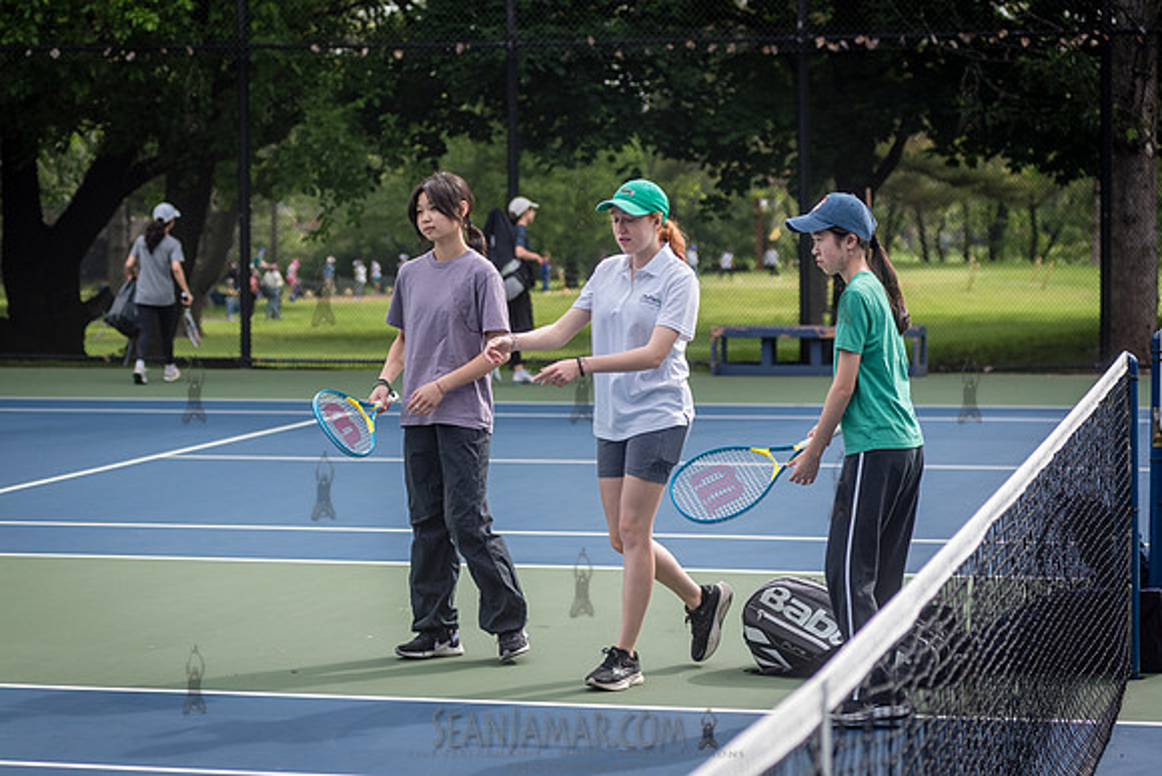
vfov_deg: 13.9
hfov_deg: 20.6
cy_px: 367
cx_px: 447
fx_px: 3187
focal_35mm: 99
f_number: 3.5
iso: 200
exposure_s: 1/1600
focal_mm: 80
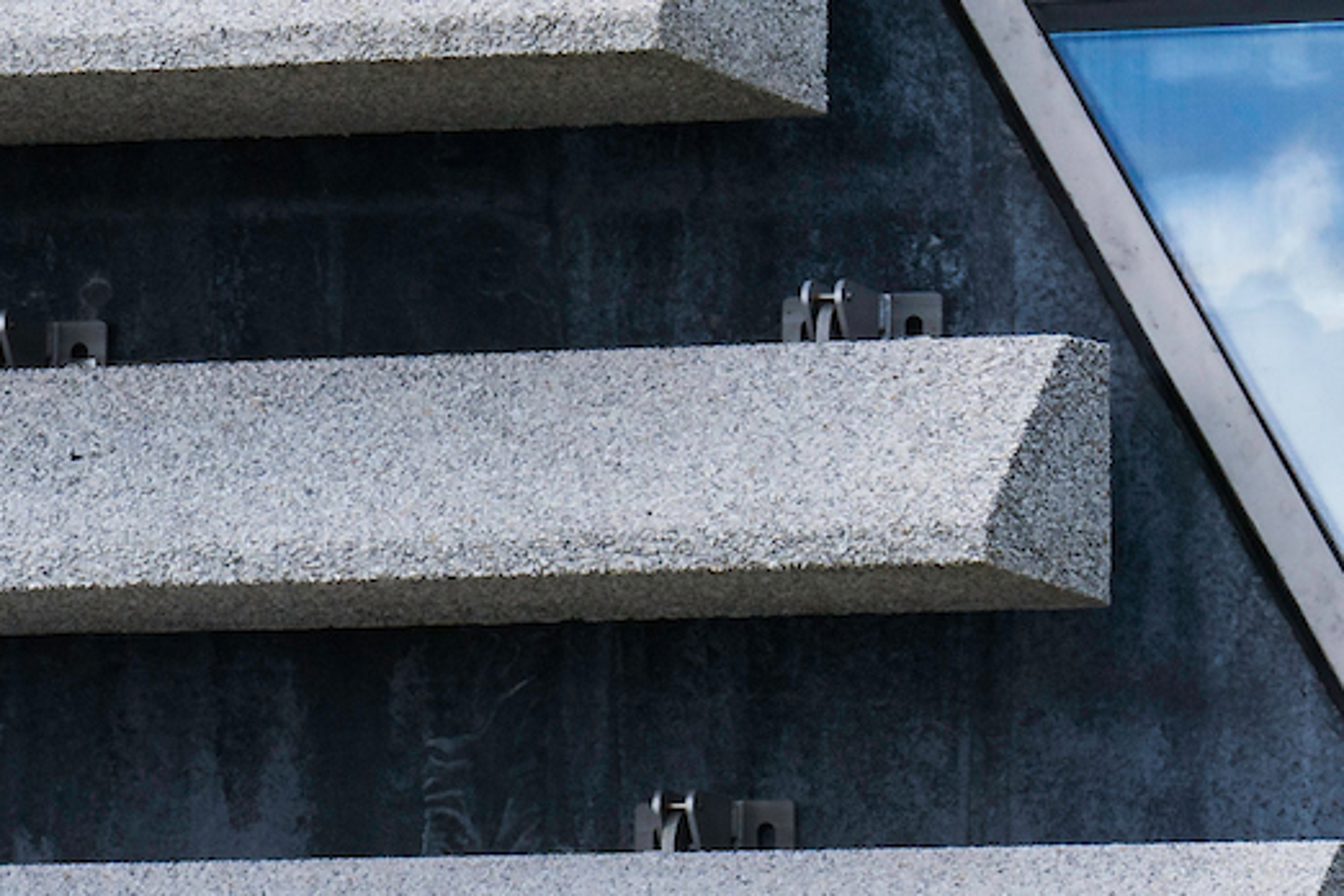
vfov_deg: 3.5
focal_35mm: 391
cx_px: 265
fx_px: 14596
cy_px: 783
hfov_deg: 5.3
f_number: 16
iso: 200
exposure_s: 1/80
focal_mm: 85
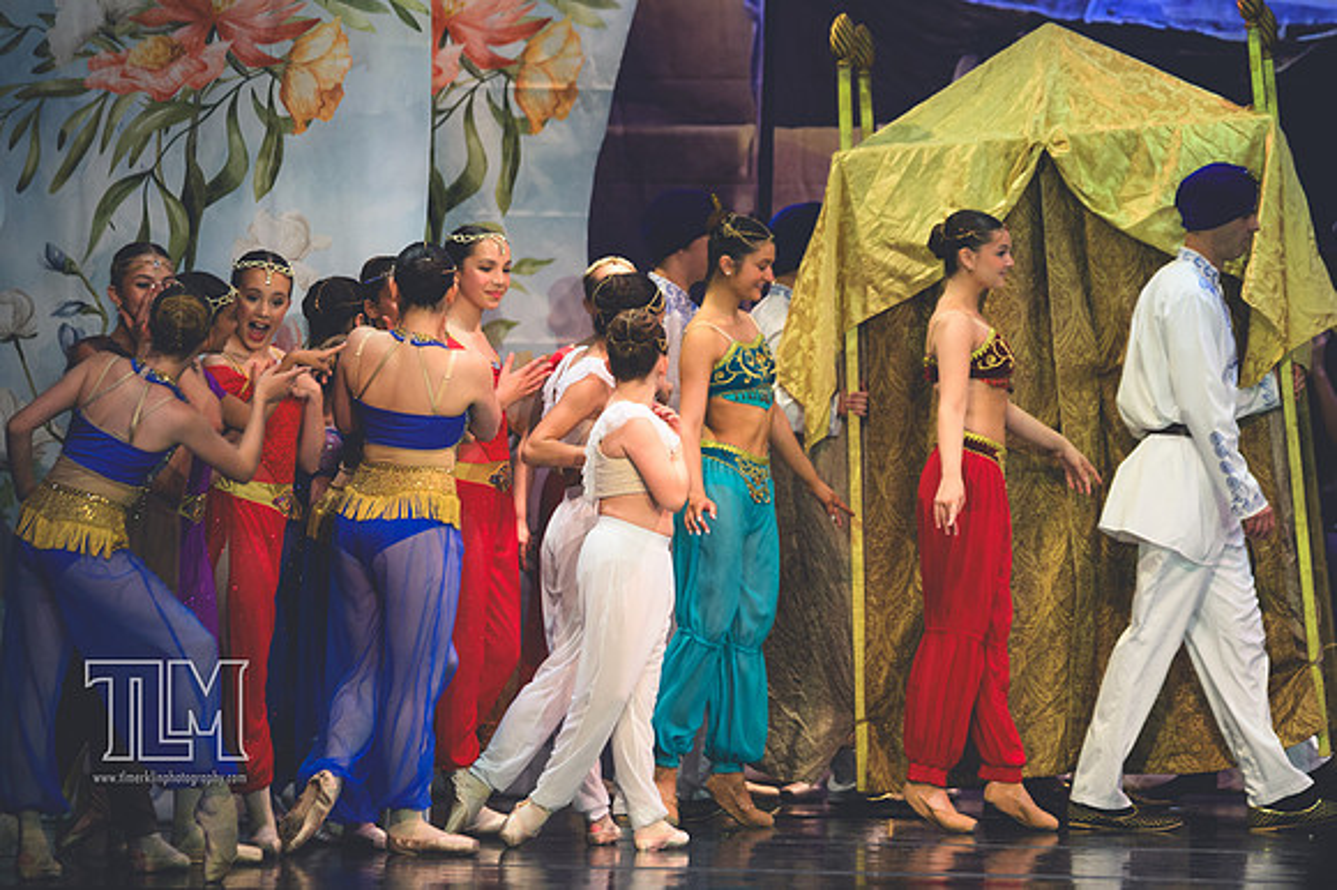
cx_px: 668
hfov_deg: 6.9
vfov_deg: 4.6
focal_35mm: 300
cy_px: 445
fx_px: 11135
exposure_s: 1/500
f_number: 2.8
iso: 1800
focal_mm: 200
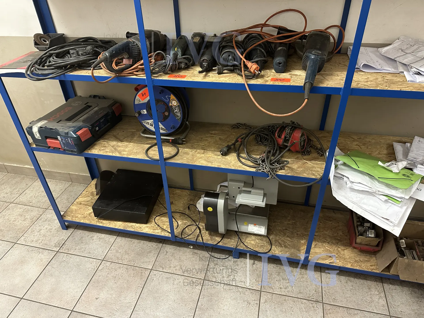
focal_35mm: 24
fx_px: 294
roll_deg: +3.8
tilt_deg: -35.4
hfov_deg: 71.6
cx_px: 212
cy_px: 159
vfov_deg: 56.8
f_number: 1.78
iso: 500
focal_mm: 6.86
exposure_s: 1/50
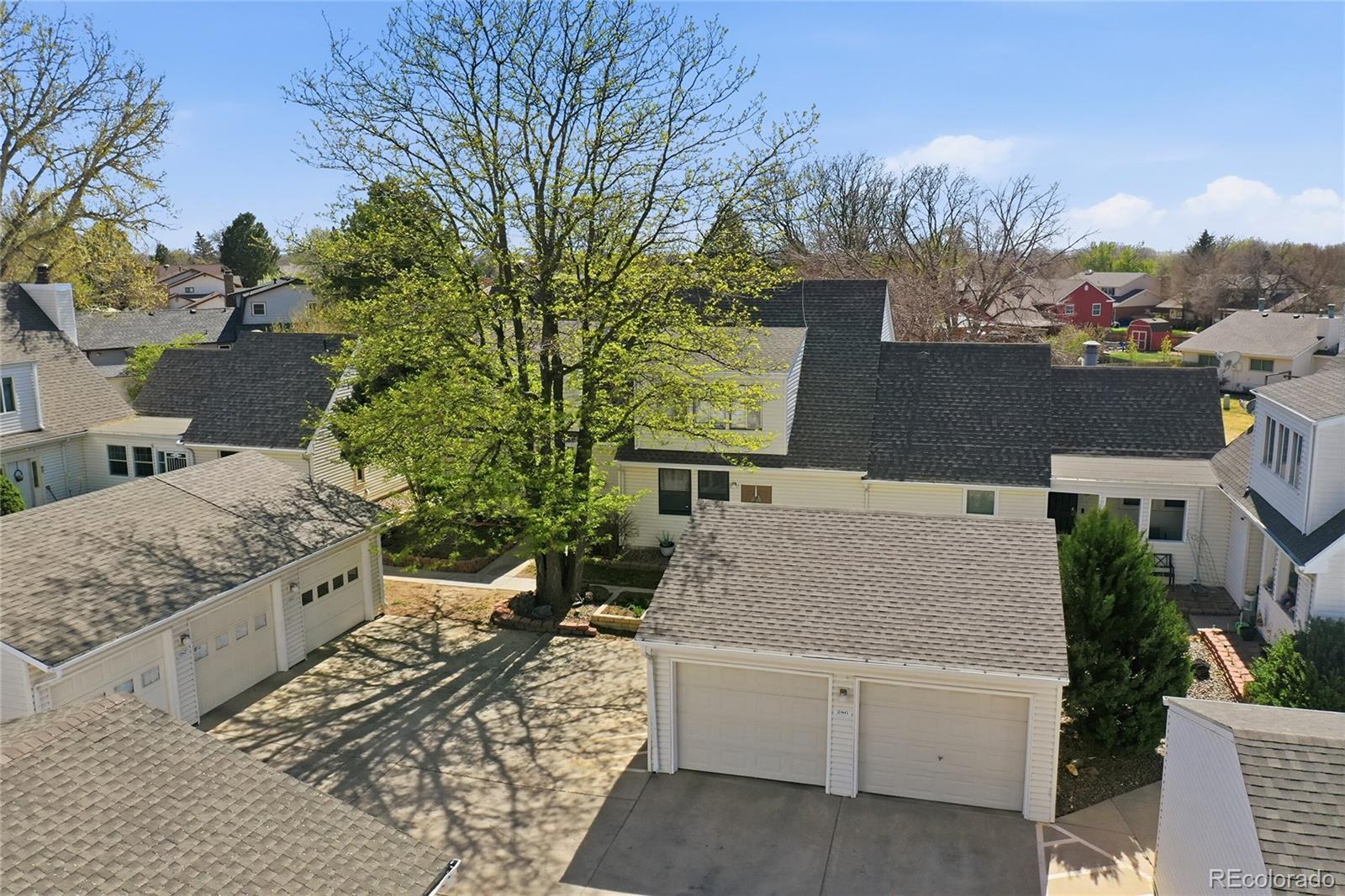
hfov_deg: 65.5
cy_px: 448
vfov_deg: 46.4
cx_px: 672
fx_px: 1046
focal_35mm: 28
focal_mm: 10.3
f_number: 6.3
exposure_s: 1/640
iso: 100
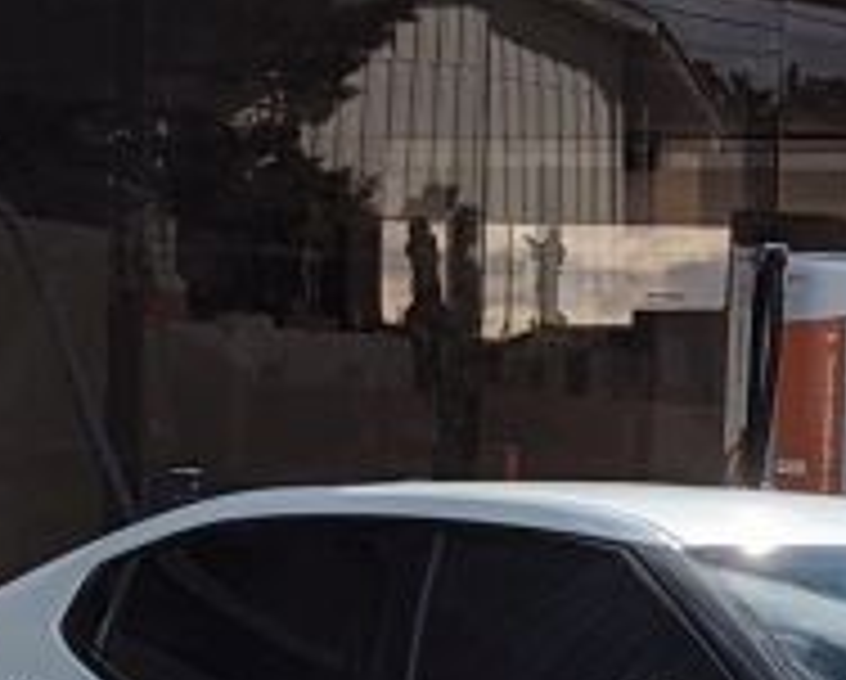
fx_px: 4213
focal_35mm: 168
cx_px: 1404
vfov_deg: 9.0
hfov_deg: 10.9
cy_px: 932
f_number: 1.73
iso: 52
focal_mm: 4.38
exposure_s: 1/3344
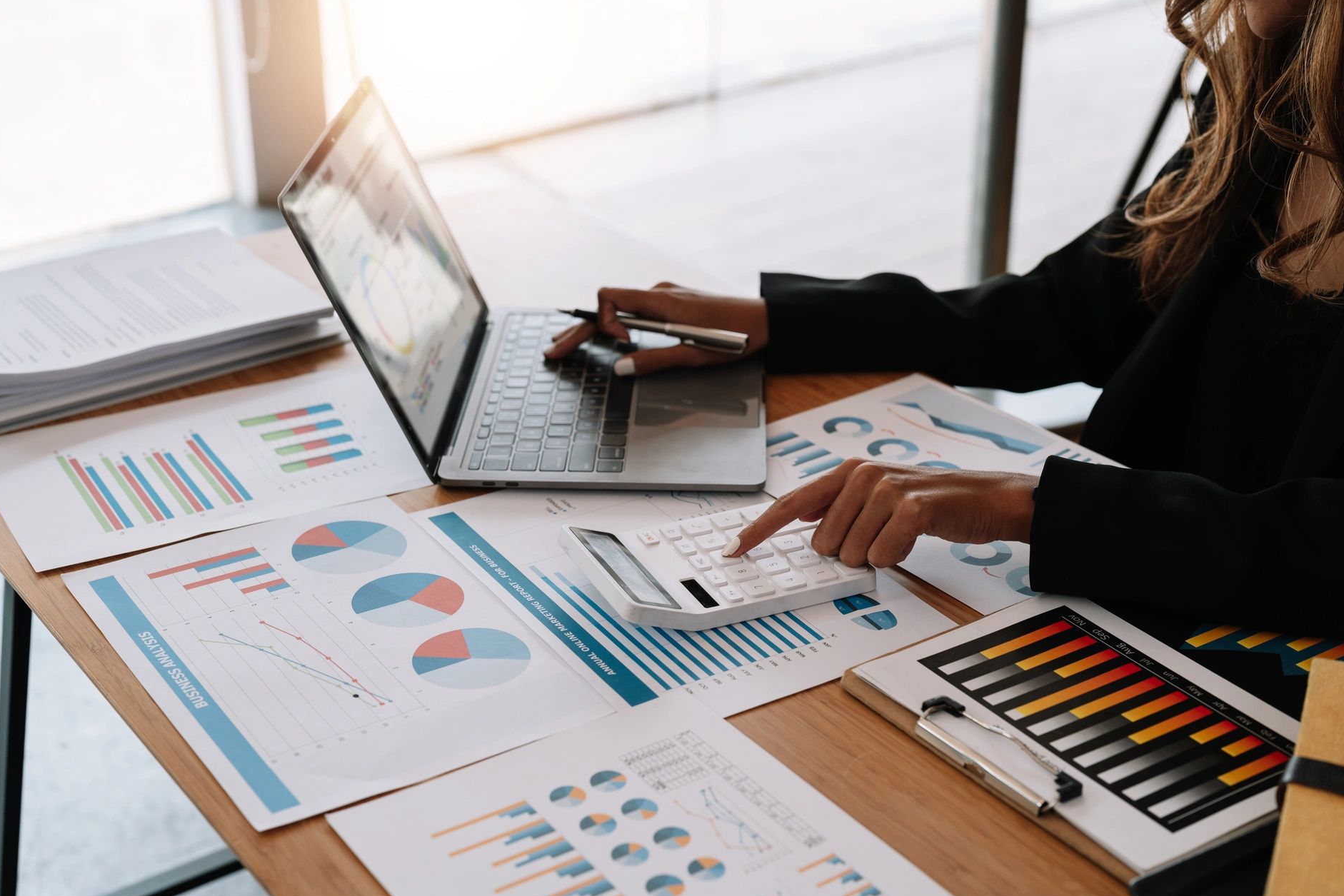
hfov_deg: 38.9
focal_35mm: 51
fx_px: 1904
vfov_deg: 26.5
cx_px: 670
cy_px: 443
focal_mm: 50
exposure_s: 1/100
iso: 200
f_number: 4
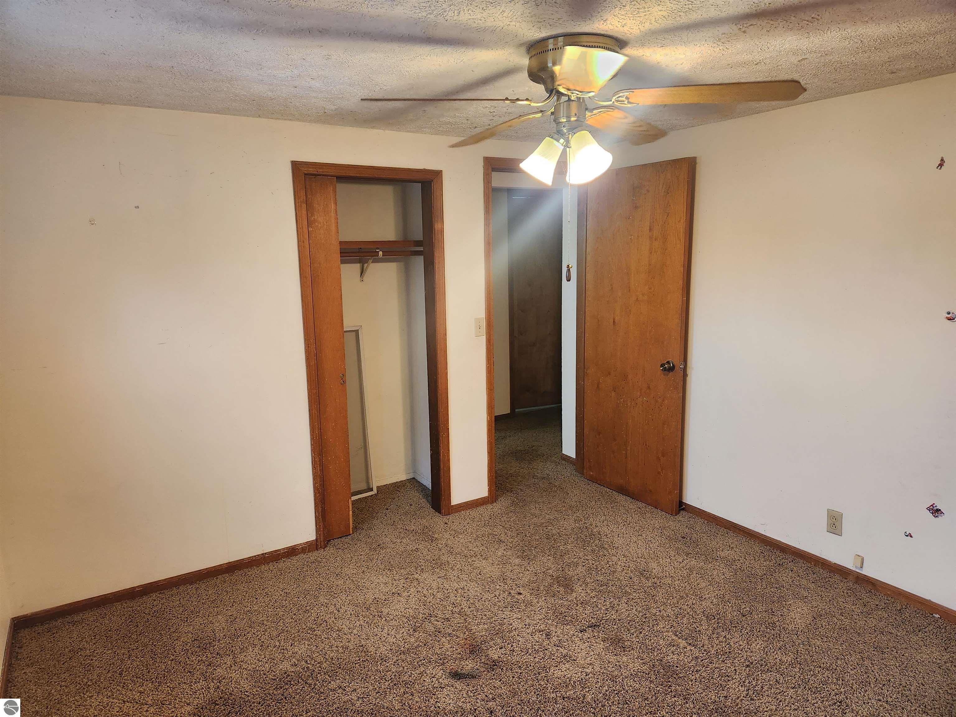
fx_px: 635
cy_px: 358
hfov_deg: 73.9
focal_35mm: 23
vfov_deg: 58.9
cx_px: 478
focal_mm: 5.4
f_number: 1.8
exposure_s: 1/120
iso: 320
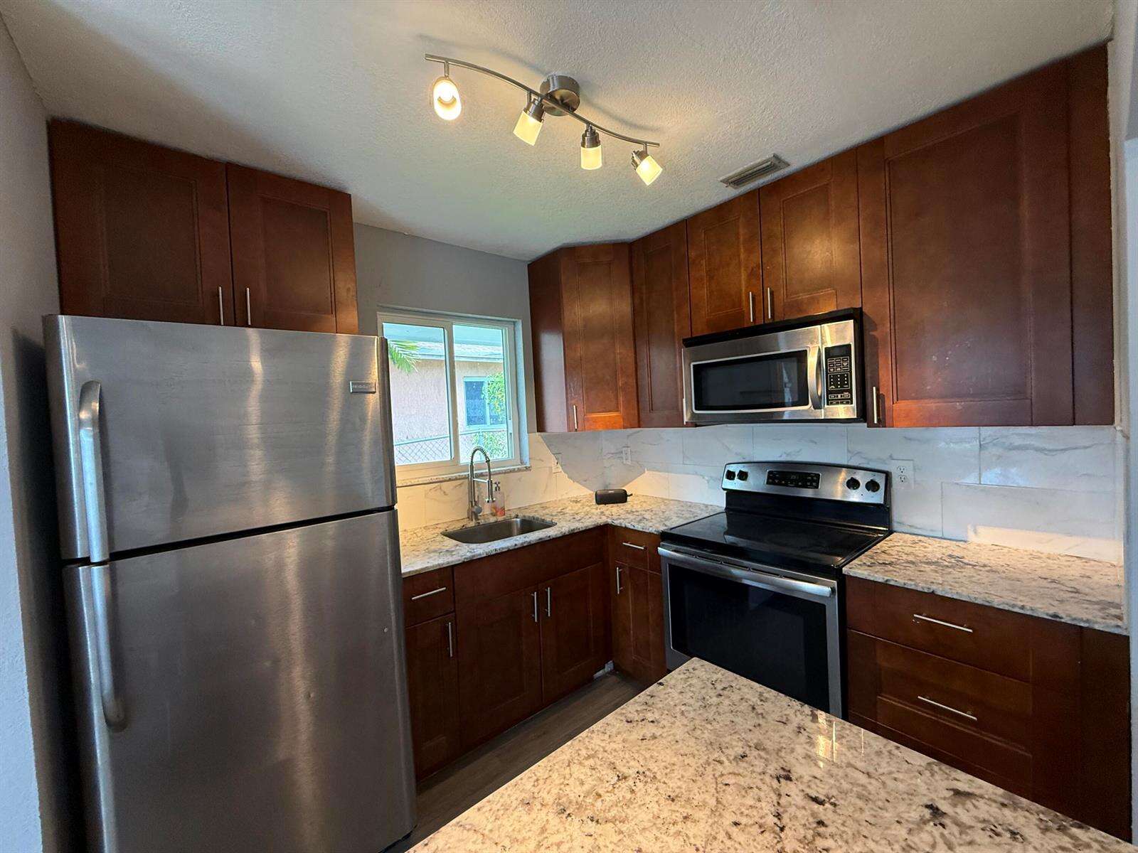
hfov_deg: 102.1
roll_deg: +2.9
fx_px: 460
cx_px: 569
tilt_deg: -0.8
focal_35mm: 14
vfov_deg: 85.7
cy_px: 426
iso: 250
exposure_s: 1/120
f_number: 2.2
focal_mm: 2.22
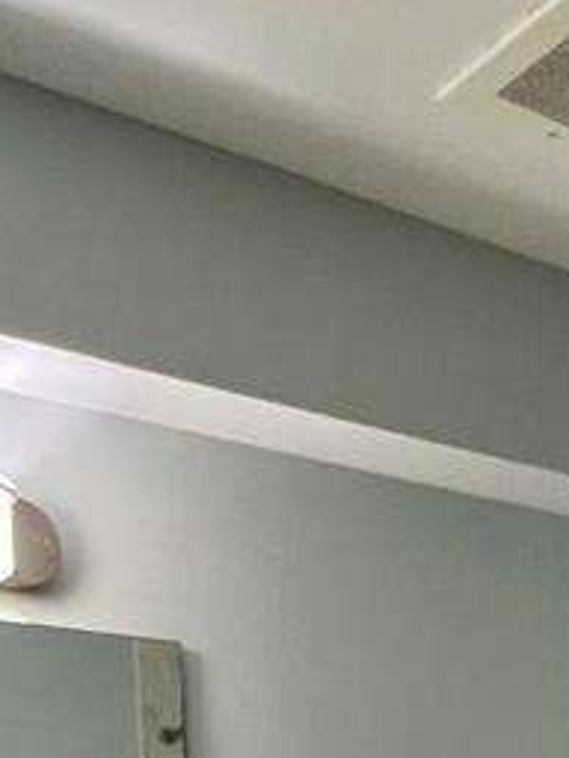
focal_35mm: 61
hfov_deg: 23.8
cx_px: 406
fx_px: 1337
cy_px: 1205
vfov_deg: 23.6
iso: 125
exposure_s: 1/60
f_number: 1.8
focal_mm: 1.57
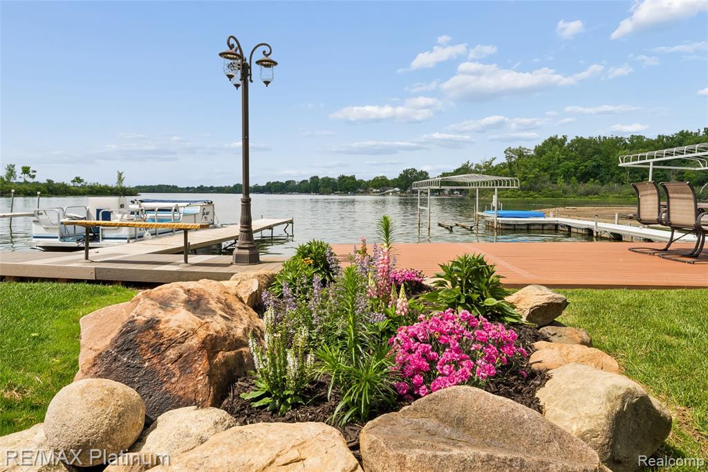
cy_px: 236
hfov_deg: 80.7
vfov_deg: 59.0
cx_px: 354
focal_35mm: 21
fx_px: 417
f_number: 22
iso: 100
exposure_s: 1/20
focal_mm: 21.2
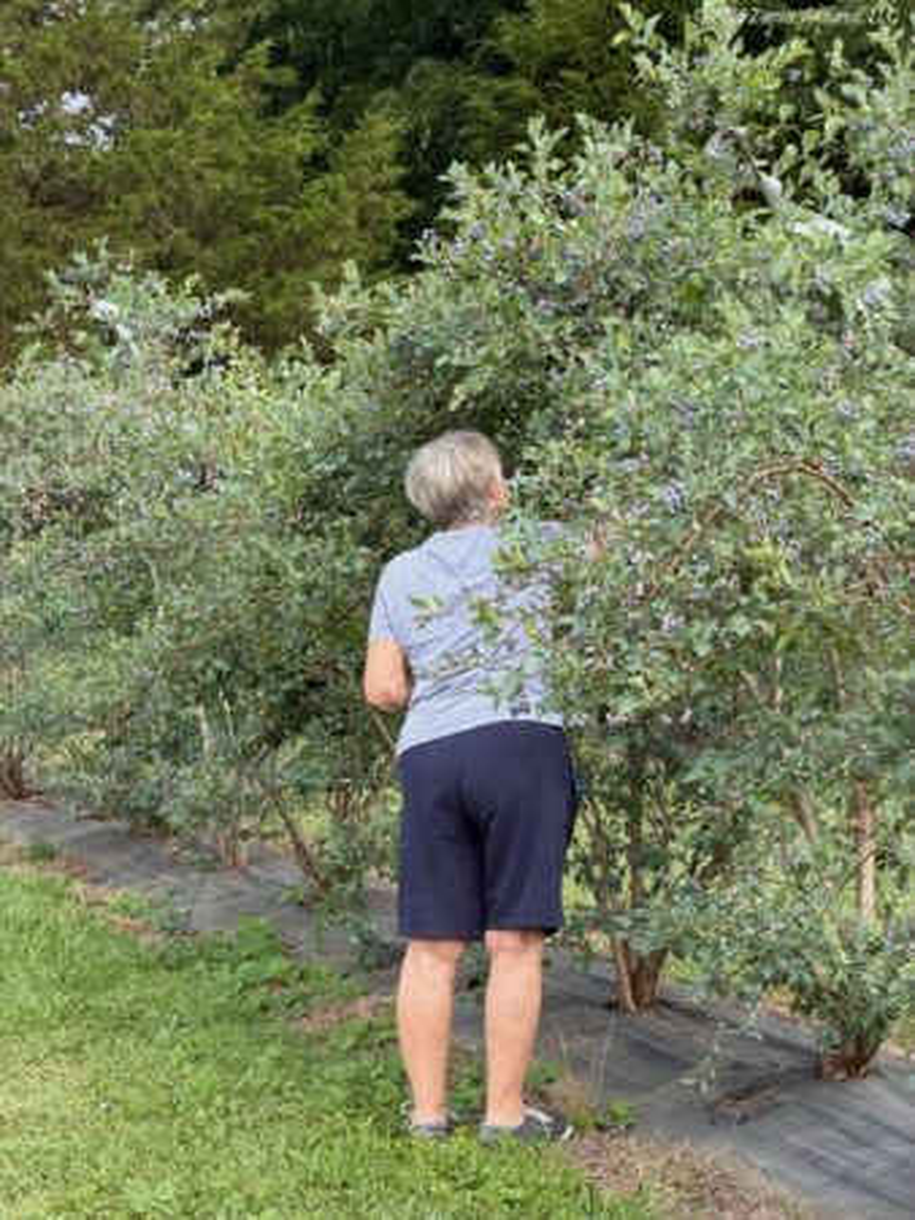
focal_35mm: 100
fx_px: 3526
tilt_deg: +0.2
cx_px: 458
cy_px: 610
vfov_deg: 19.6
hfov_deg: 14.8
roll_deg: -0.1
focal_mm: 16.89
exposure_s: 1/224
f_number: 2.8
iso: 50
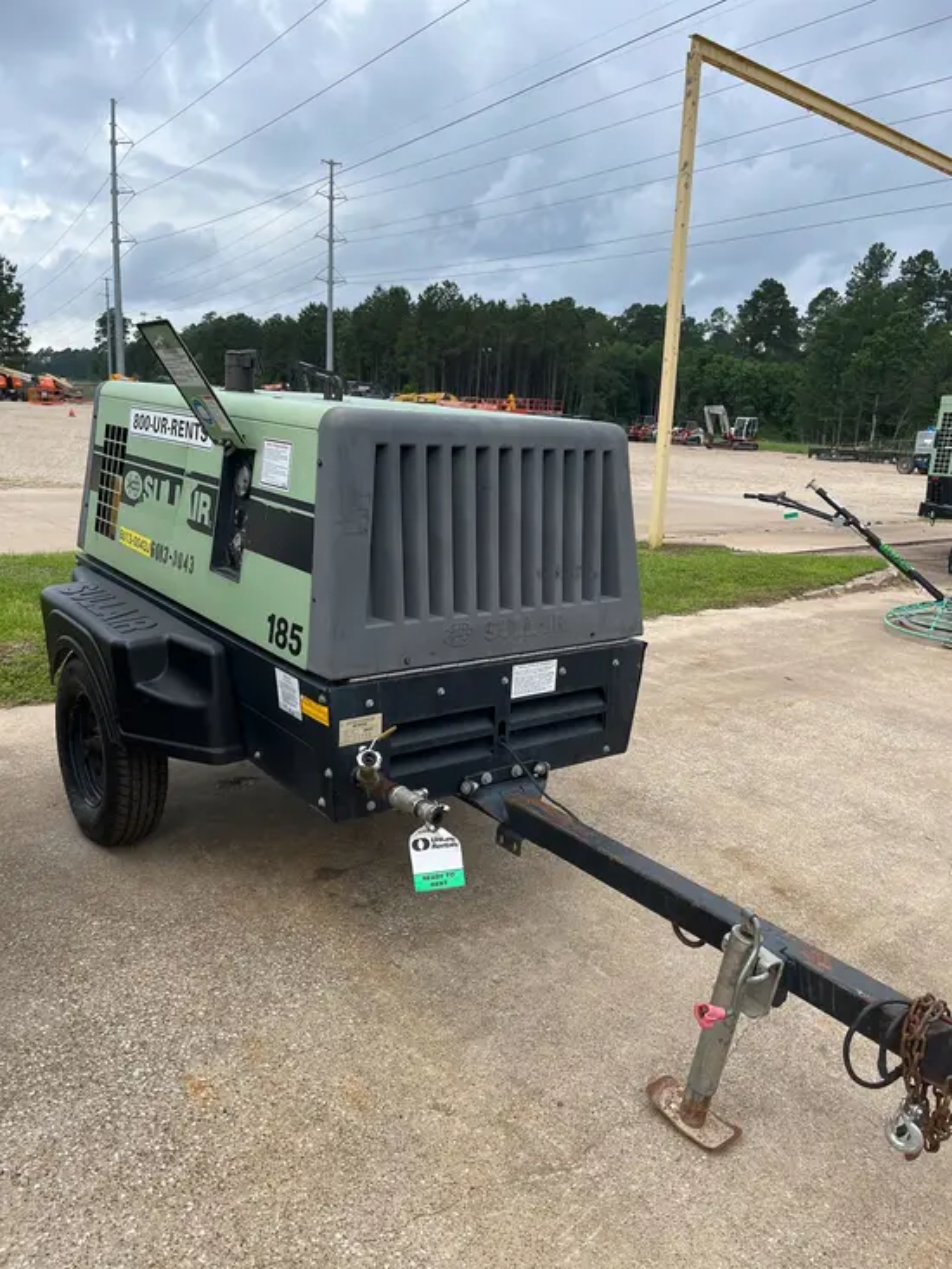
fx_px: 953
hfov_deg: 53.1
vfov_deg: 67.3
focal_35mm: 26
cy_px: 634
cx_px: 476
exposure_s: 1/1957
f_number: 1.6
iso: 50
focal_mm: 5.1
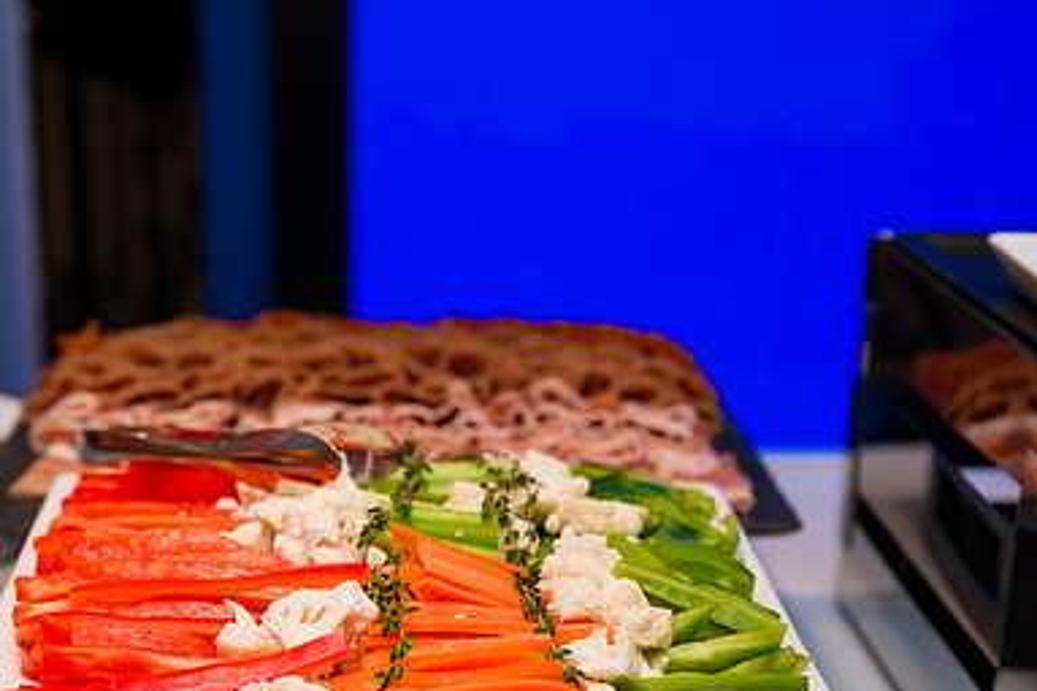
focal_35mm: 62
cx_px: 411
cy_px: 442
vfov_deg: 21.8
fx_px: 1785
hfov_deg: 32.3
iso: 400
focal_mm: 38
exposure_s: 1/160
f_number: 3.2
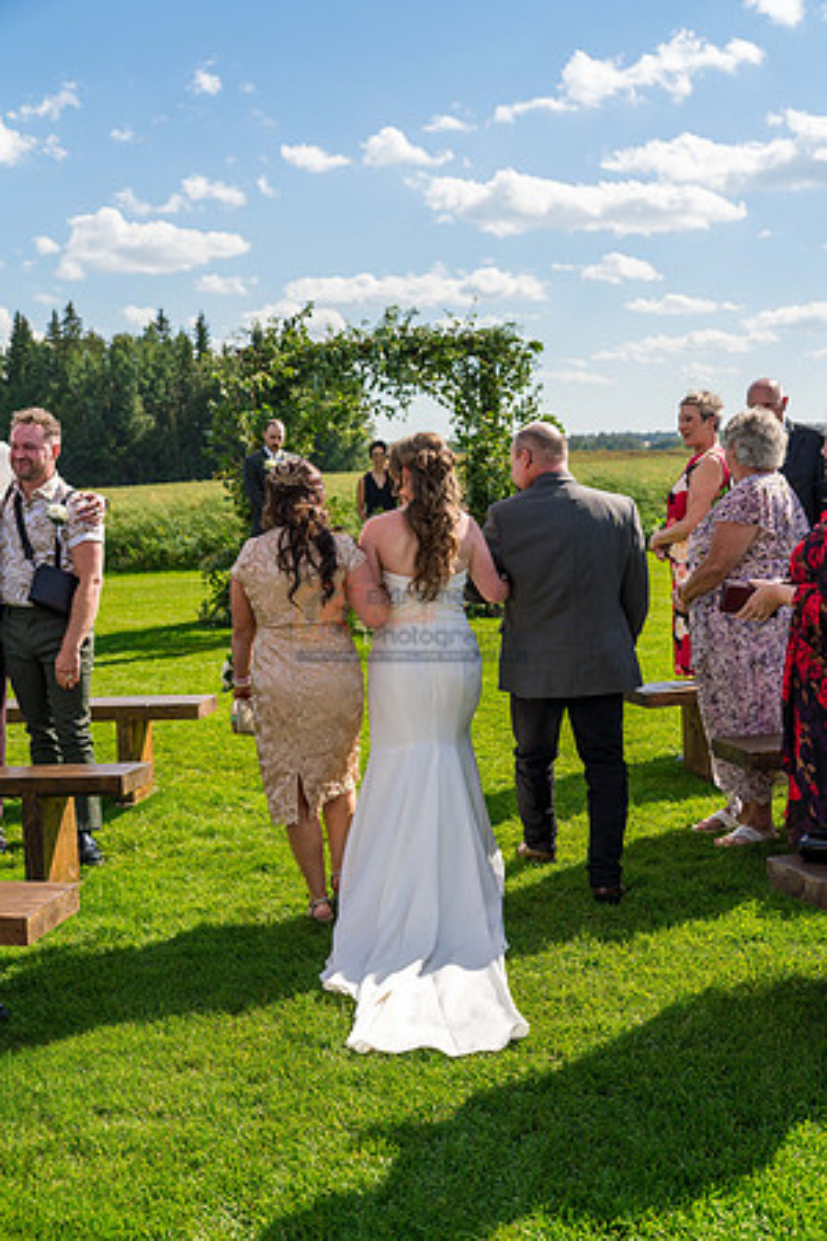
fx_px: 1447
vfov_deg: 46.4
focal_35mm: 42
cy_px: 620
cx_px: 414
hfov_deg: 31.9
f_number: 4.5
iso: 400
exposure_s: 1/2500
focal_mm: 42
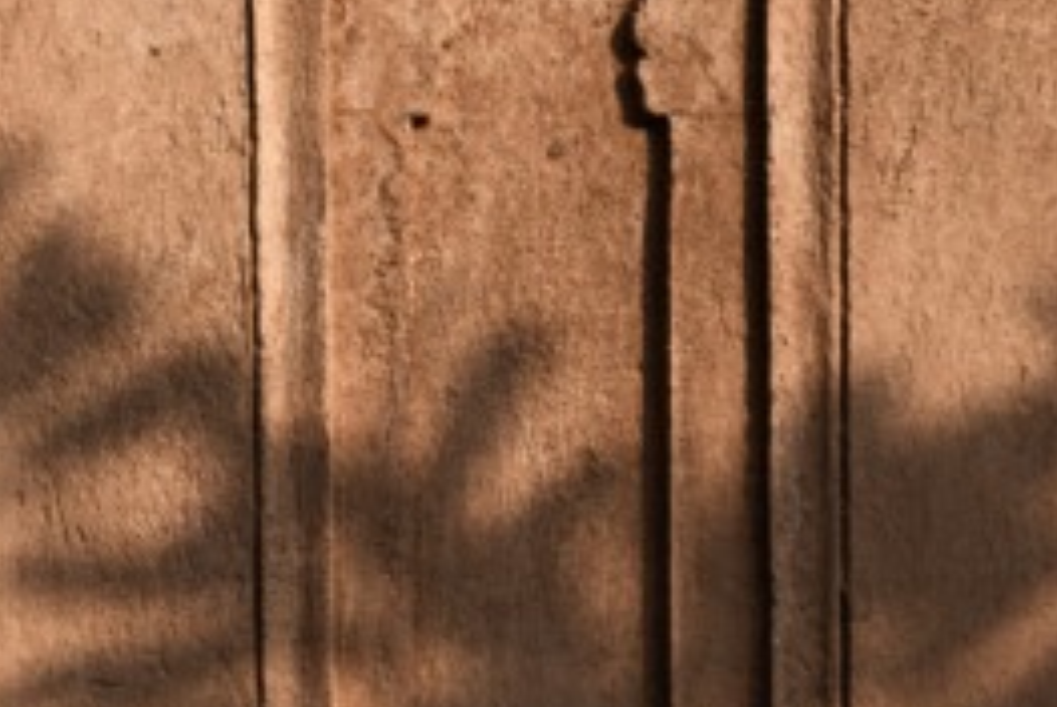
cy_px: 8
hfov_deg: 8.1
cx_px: -478
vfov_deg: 5.5
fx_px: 7290
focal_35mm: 248
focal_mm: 51
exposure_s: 1/640
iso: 100
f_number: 8
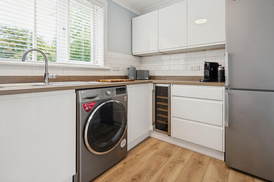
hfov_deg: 93.2
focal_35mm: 17
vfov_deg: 69.7
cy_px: 73
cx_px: 145
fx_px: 129
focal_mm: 14
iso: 800
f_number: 5
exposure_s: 1/125
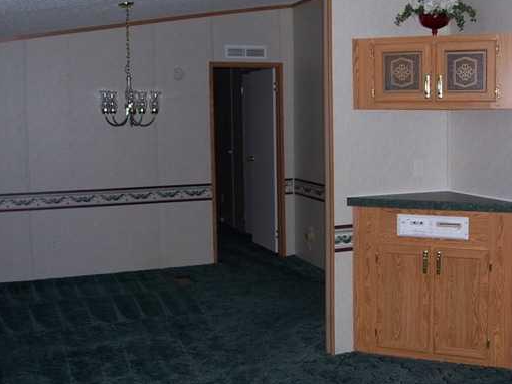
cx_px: 287
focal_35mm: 44
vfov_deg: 32.9
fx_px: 651
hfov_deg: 42.9
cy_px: 170
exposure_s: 1/60
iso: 80
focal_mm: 6
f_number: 2.8
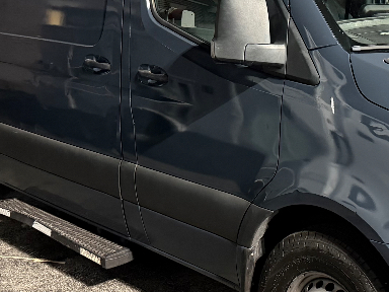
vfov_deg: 22.9
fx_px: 719
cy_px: 133
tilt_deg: -5.8
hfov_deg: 29.9
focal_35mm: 64
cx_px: 284
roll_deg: -2.6
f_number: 1.78
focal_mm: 6.76
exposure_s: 1/30
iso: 800
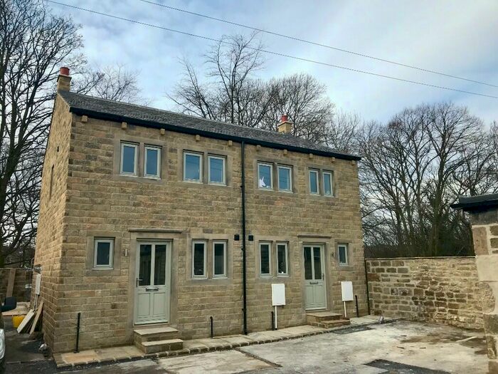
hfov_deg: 63.4
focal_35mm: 28
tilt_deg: +10.7
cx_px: 249
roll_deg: +0.5
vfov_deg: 49.7
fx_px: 403
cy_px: 187
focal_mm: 3.99
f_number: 1.8
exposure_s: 1/2037
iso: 20
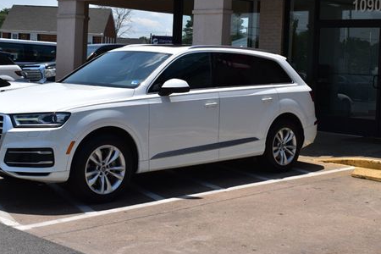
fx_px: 677
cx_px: 246
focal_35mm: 64
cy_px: 87
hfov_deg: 31.2
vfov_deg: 21.2
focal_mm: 30
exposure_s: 1/500
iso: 200
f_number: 11
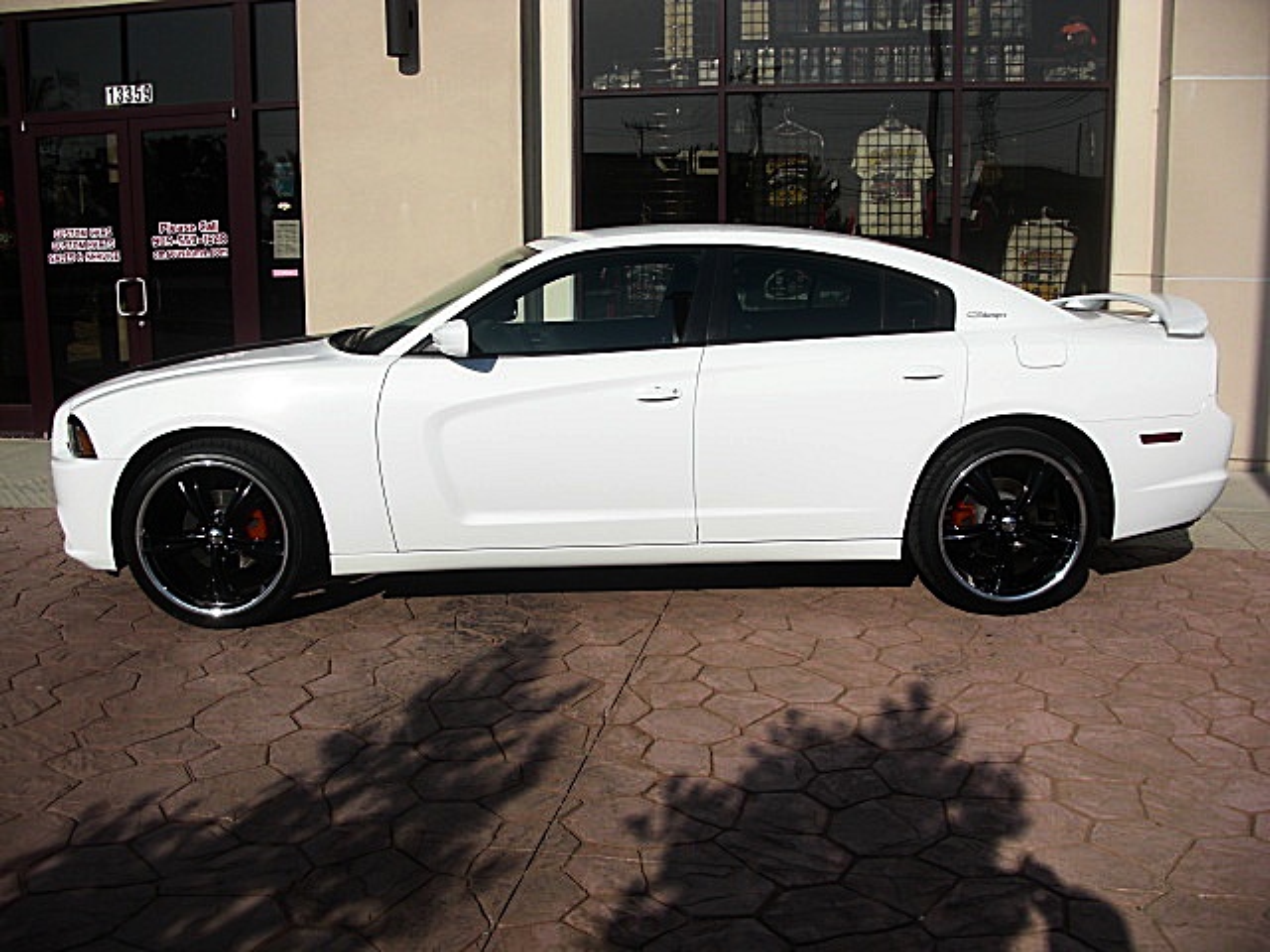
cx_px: 635
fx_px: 1321
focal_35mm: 36
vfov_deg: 39.7
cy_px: 476
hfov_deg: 51.4
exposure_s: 1/250
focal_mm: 6.3
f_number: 7.9
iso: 50
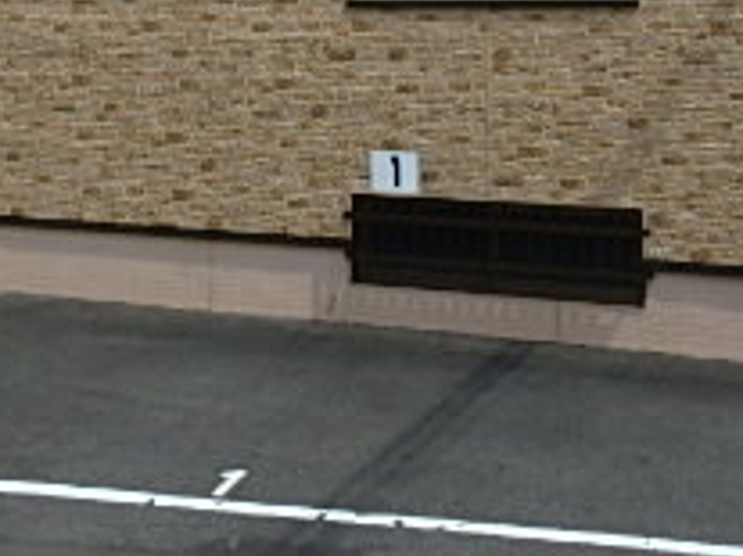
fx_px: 1394
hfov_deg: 29.4
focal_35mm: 65
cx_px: 183
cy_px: -100
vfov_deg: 21.1
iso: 125
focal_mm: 3.7
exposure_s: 1/500
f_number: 6
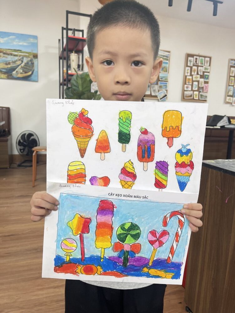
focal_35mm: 25
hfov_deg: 54.9
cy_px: 156
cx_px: 118
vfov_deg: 69.4
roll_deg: -2.6
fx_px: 226
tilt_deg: -10.4
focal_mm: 5.1
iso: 125
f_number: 1.6
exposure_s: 1/121
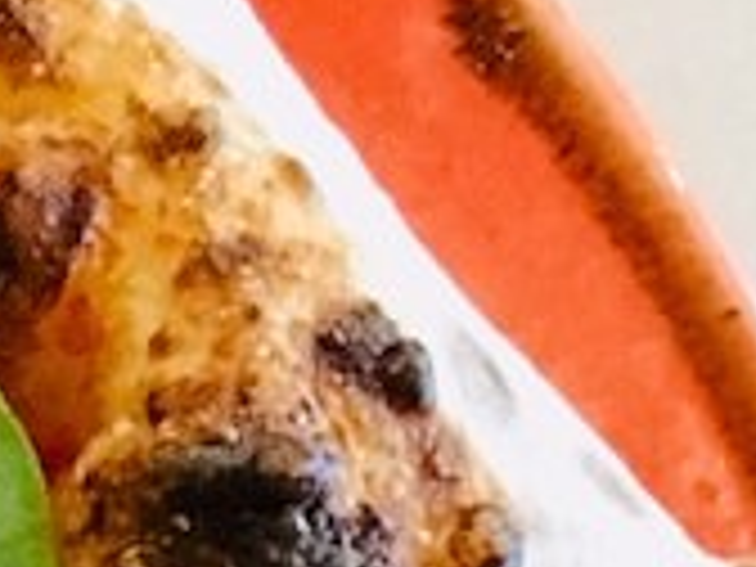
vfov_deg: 6.9
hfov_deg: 8.1
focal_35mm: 207
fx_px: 4521
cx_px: -1544
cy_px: 1260
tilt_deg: -71.8
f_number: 2.2
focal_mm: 4.15
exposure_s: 1/17
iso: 250
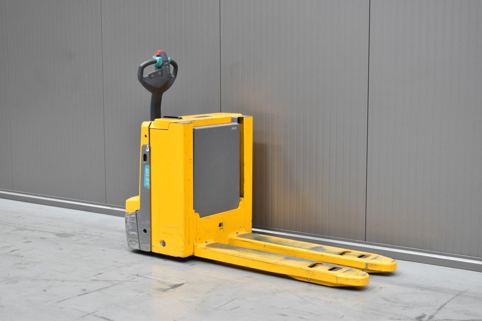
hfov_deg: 35.1
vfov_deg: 23.8
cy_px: 160
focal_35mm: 57
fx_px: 763
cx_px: 241
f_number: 5.6
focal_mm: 38
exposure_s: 1/40
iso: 1250
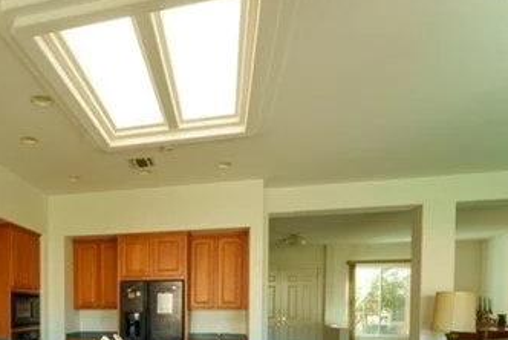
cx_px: 116
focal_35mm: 27
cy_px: 319
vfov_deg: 43.1
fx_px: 381
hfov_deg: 62.7
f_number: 14
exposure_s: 1
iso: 100
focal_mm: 14
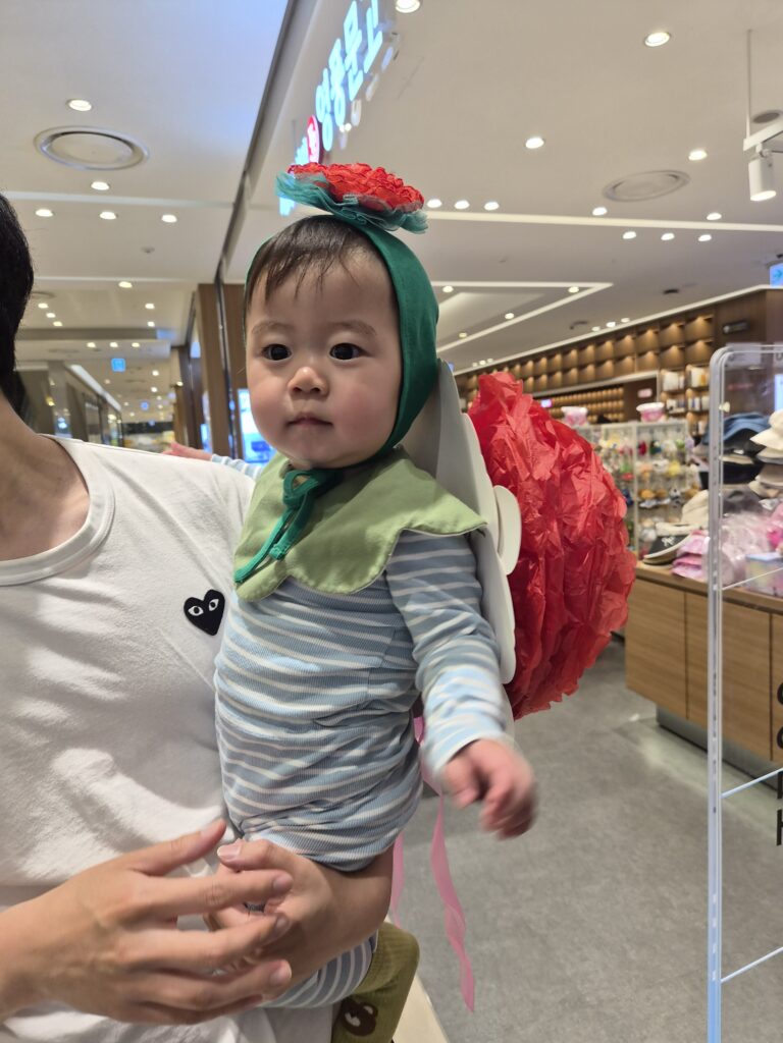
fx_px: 694
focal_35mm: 23
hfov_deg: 58.9
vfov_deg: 73.9
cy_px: 522
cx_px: 392
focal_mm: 5.4
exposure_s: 1/120
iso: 64
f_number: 1.8
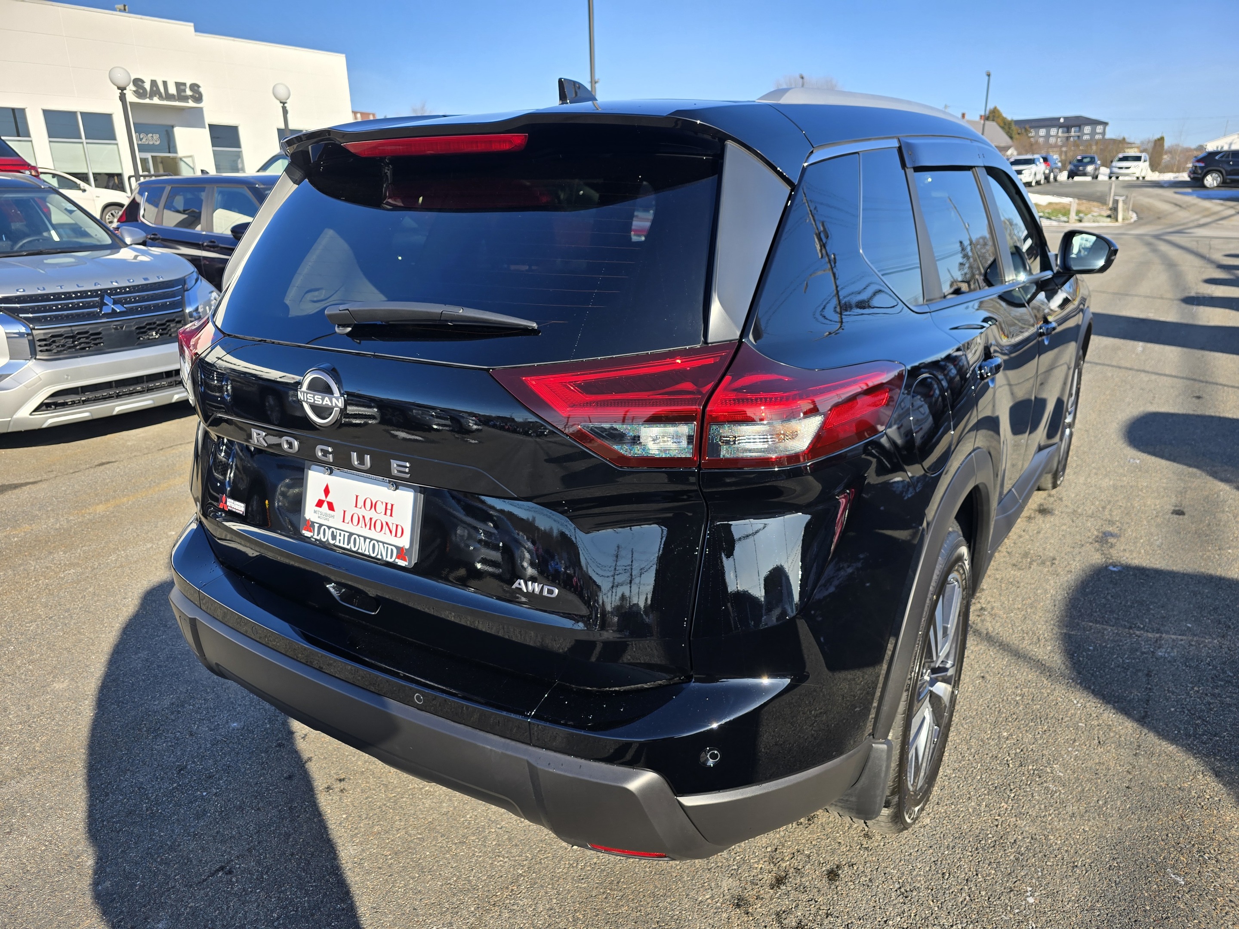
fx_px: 823
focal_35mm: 23
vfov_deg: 58.9
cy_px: 464
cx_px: 620
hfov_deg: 73.9
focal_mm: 6.3
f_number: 1.7
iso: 12
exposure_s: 1/550
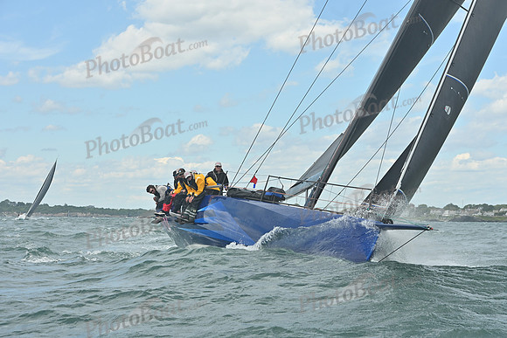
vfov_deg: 14.9
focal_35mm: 92
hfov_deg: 22.1
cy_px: 169
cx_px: 254
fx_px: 1296
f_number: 8
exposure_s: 1/1250
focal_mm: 92
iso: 250
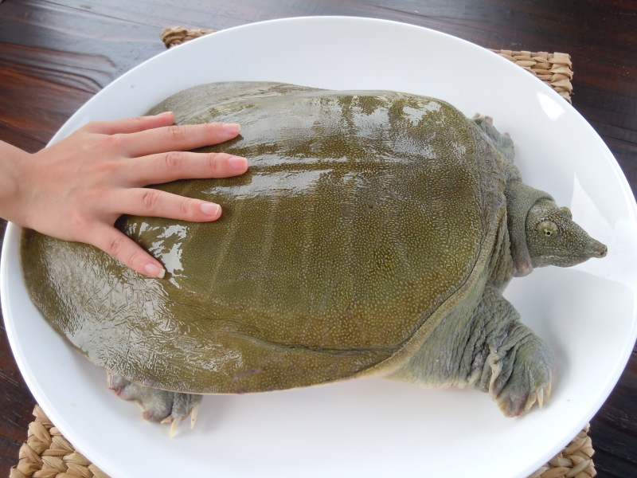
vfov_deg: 32.2
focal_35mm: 45
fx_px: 828
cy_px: 239
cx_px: 318
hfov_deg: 42.1
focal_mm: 8.1
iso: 100
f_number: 4.6
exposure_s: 1/125
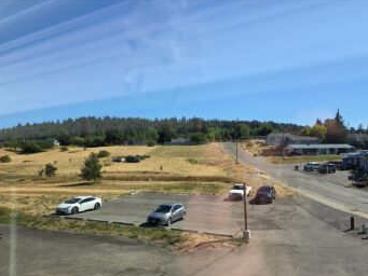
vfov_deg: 51.2
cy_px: 158
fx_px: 287
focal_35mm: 27
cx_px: 206
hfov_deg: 65.1
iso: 12
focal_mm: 6.3
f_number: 1.7
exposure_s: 1/744
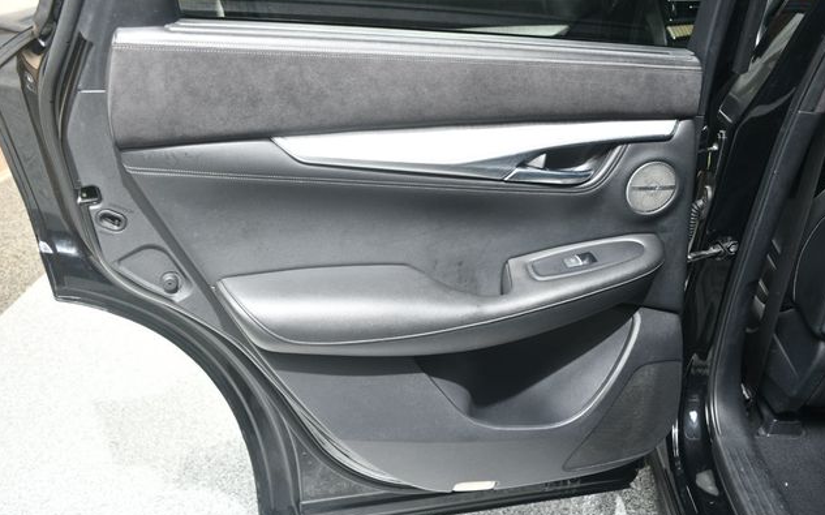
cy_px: 246
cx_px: 414
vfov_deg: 37.2
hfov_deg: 56.7
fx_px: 764
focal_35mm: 34
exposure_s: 1/160
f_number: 4
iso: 100
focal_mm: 22
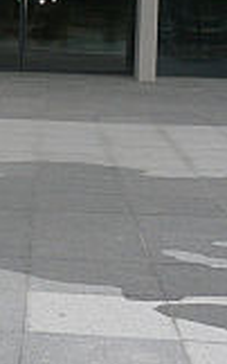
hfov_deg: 12.1
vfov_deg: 19.9
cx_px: -110
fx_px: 1021
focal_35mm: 103
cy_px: 43
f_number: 4
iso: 100
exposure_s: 1/200
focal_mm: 7.4
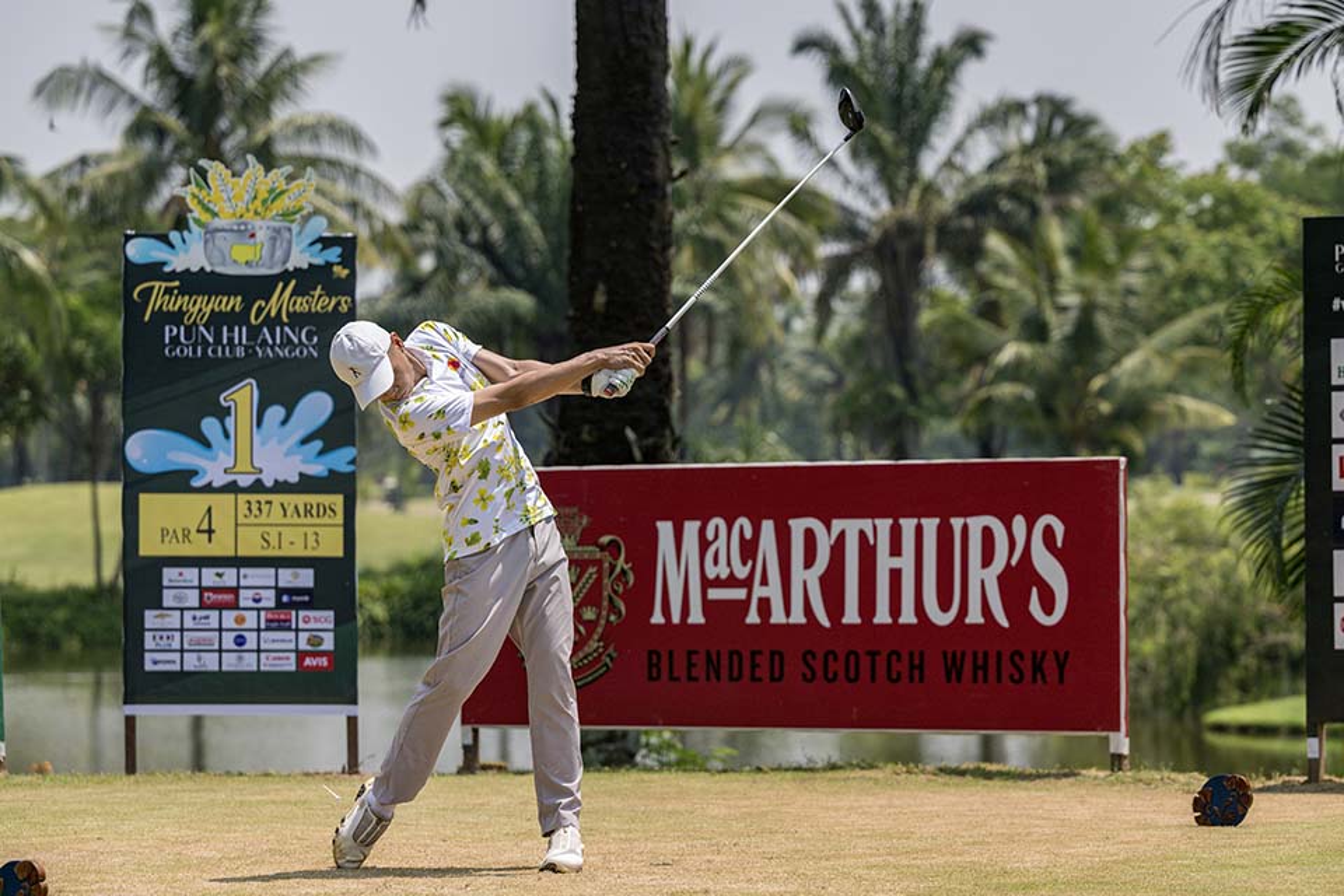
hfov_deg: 16.4
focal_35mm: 125
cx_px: 672
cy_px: 448
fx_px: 4666
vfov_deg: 11.0
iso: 500
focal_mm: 125
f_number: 3.5
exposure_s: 1/5000
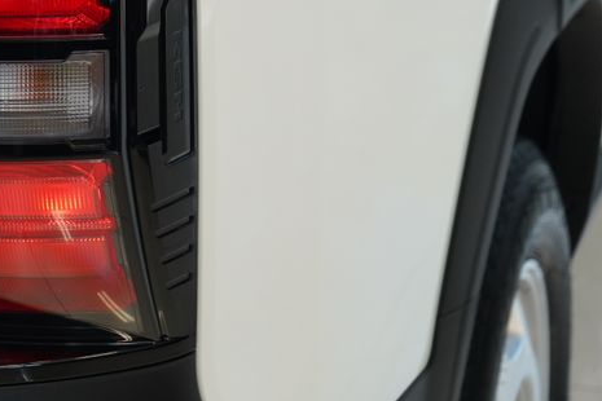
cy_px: 100
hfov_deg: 13.3
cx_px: -18
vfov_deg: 9.0
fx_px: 2542
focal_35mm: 152
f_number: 5.6
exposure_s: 1/160
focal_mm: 69
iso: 800
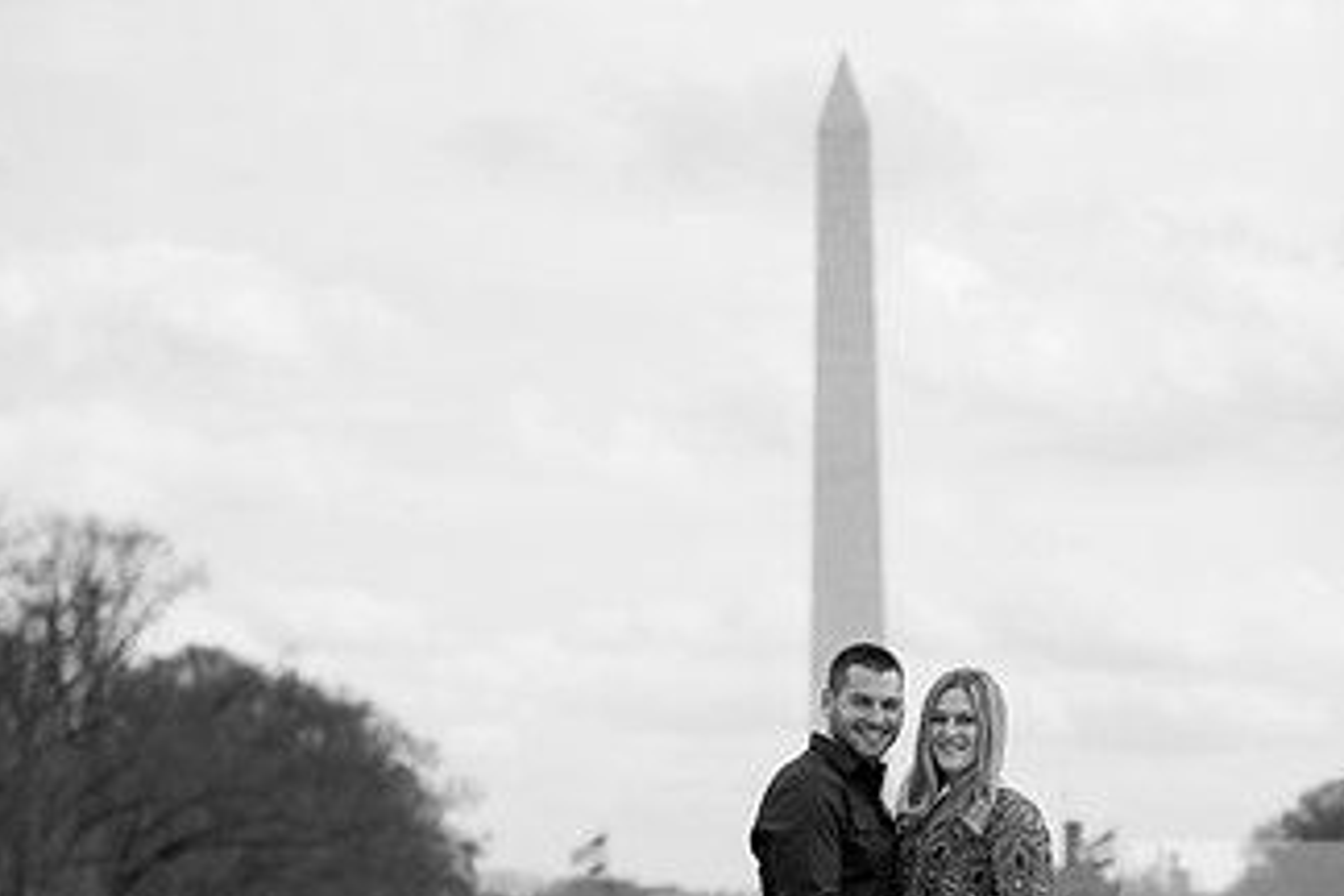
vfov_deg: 8.1
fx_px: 6346
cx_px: 917
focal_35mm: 170
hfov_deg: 12.1
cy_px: 799
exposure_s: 1/1250
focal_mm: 95
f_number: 3.5
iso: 160
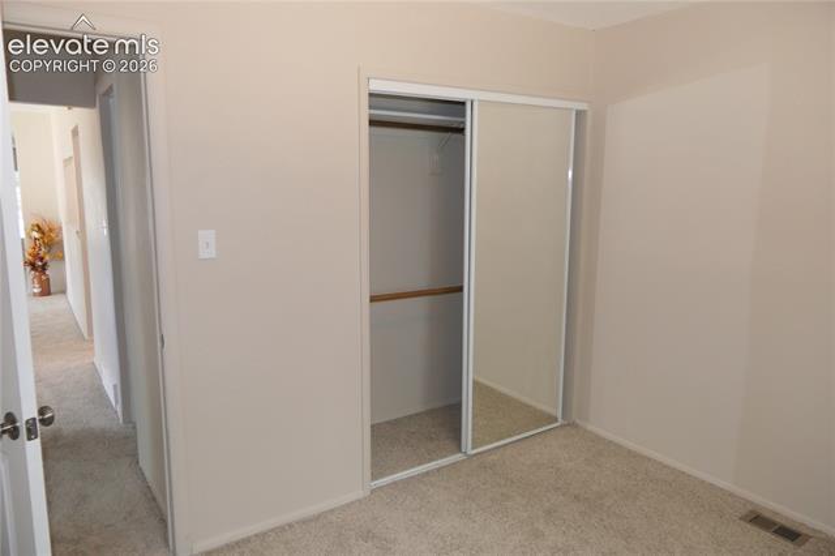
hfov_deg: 73.8
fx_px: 556
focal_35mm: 24
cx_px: 418
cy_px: 278
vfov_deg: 53.1
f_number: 2.8
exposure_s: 1/125
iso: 640
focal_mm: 8.8
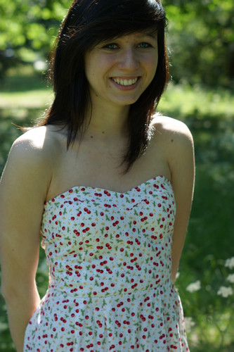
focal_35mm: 75
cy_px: 176
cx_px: 117
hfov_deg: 18.2
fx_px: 732
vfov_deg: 27.0
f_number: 3.2
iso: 100
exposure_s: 1/250
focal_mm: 50
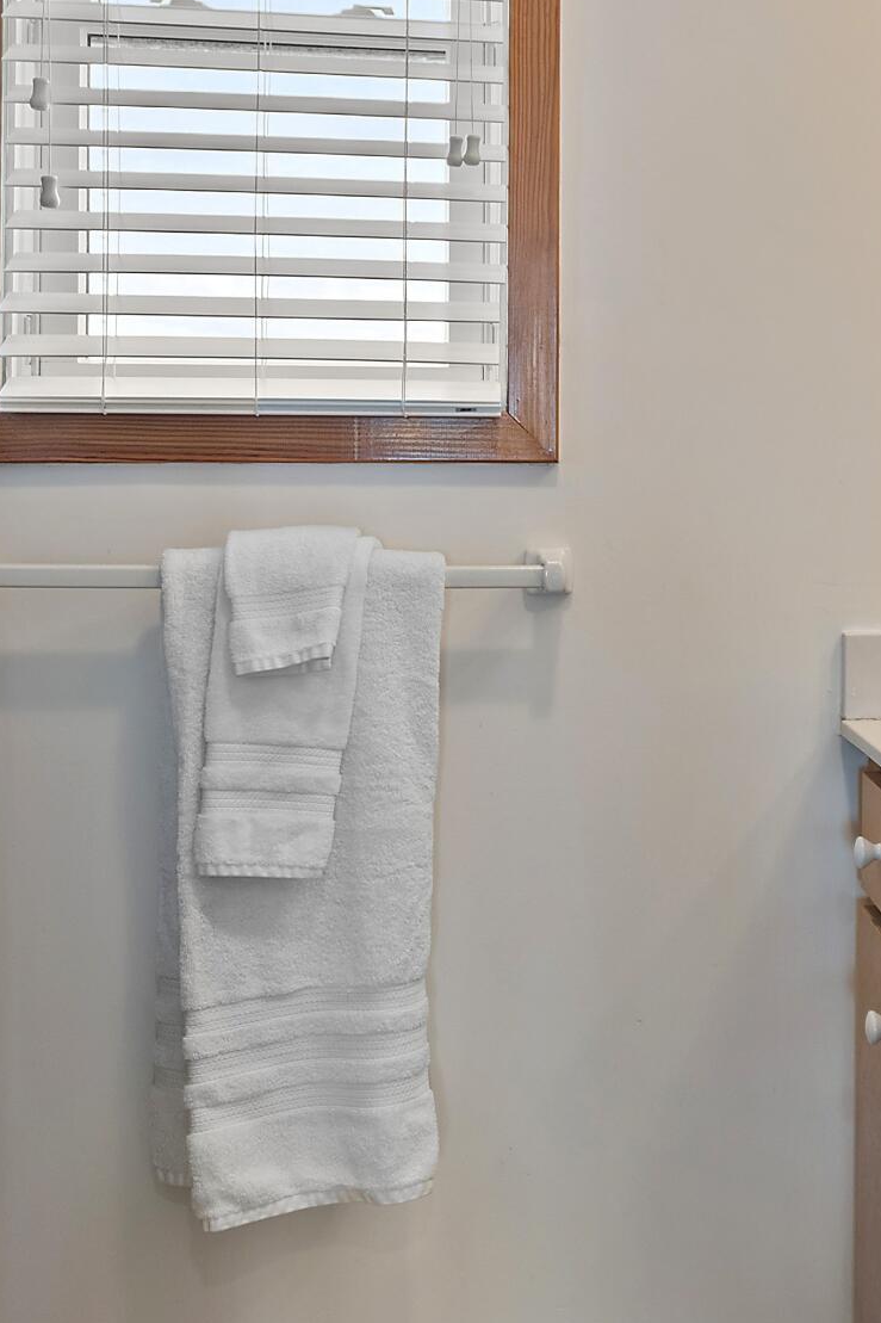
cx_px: 846
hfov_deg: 27.8
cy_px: 429
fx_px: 1689
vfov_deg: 42.1
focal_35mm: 46
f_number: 4.8
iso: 100
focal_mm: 11.5
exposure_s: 1/10
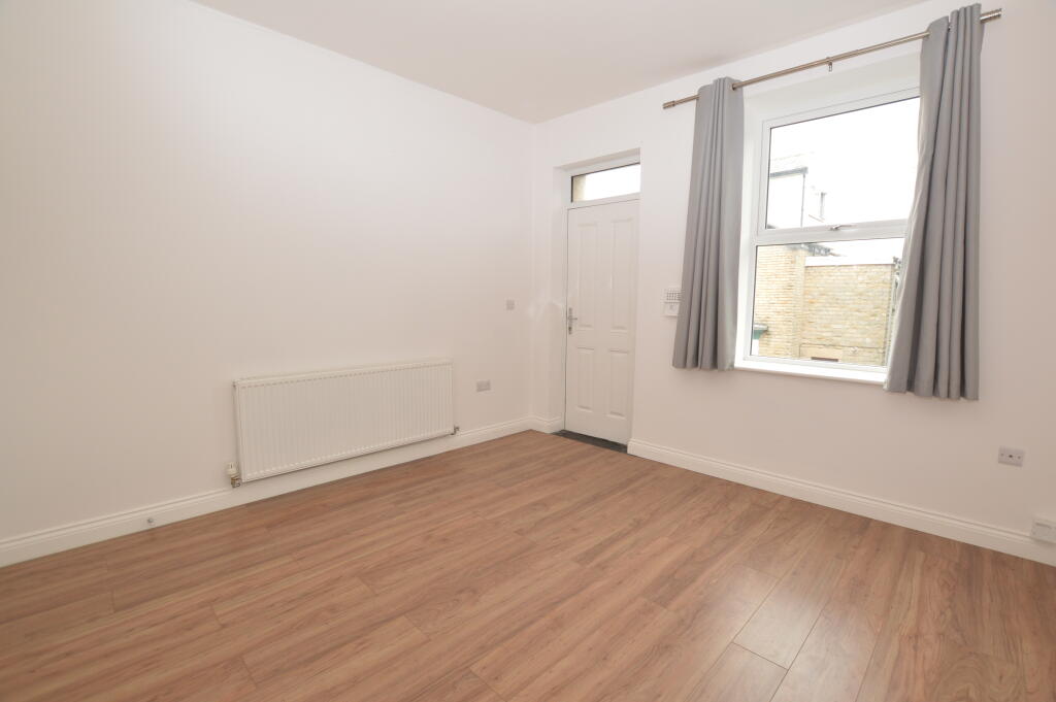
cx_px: 528
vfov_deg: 77.2
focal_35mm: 15
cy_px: 351
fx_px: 440
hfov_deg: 100.4
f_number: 5.6
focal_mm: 10
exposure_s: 1/125
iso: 400
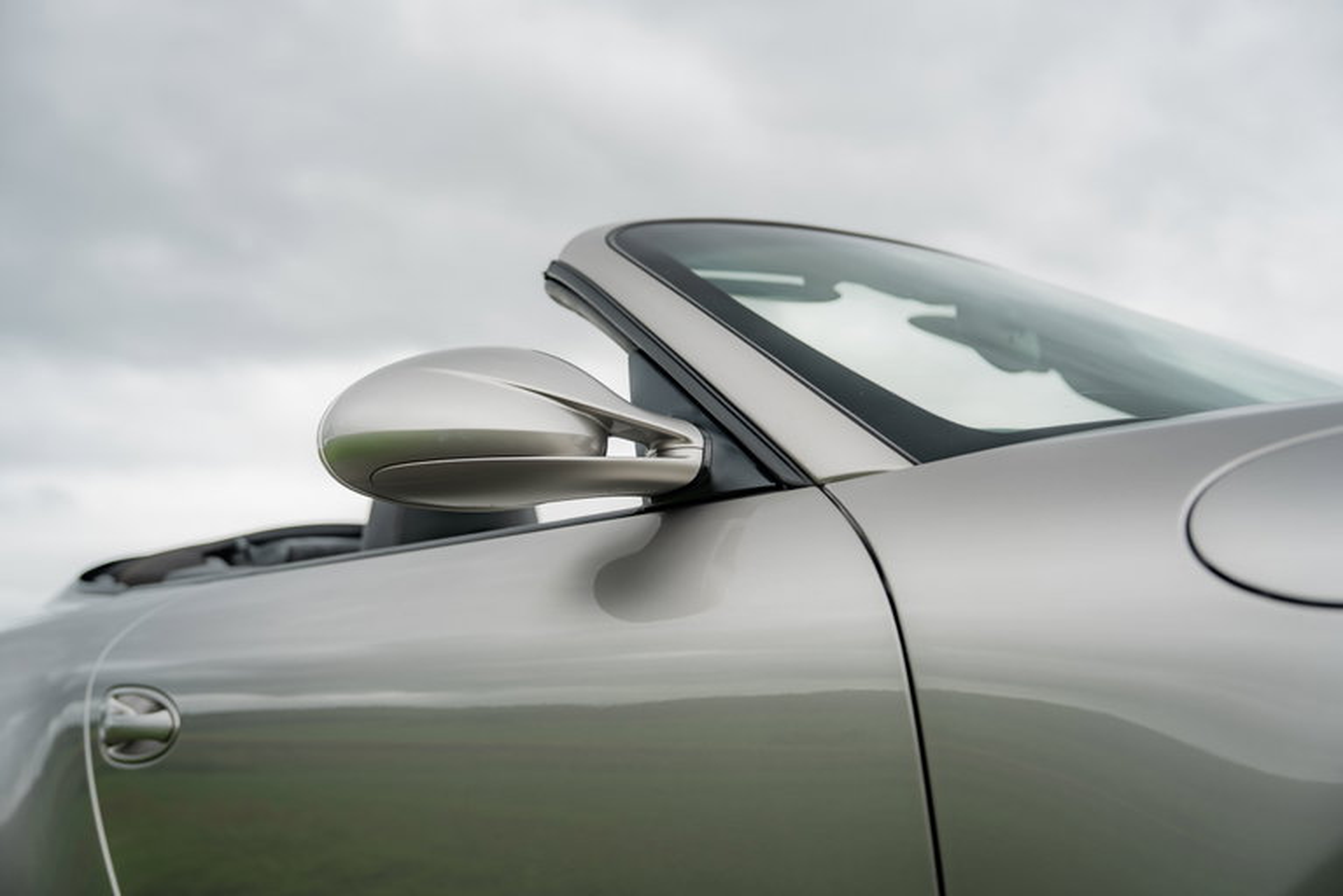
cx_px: 672
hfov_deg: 51.9
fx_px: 1381
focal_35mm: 37
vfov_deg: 36.0
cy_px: 448
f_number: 2.8
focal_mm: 37
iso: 100
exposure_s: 1/250
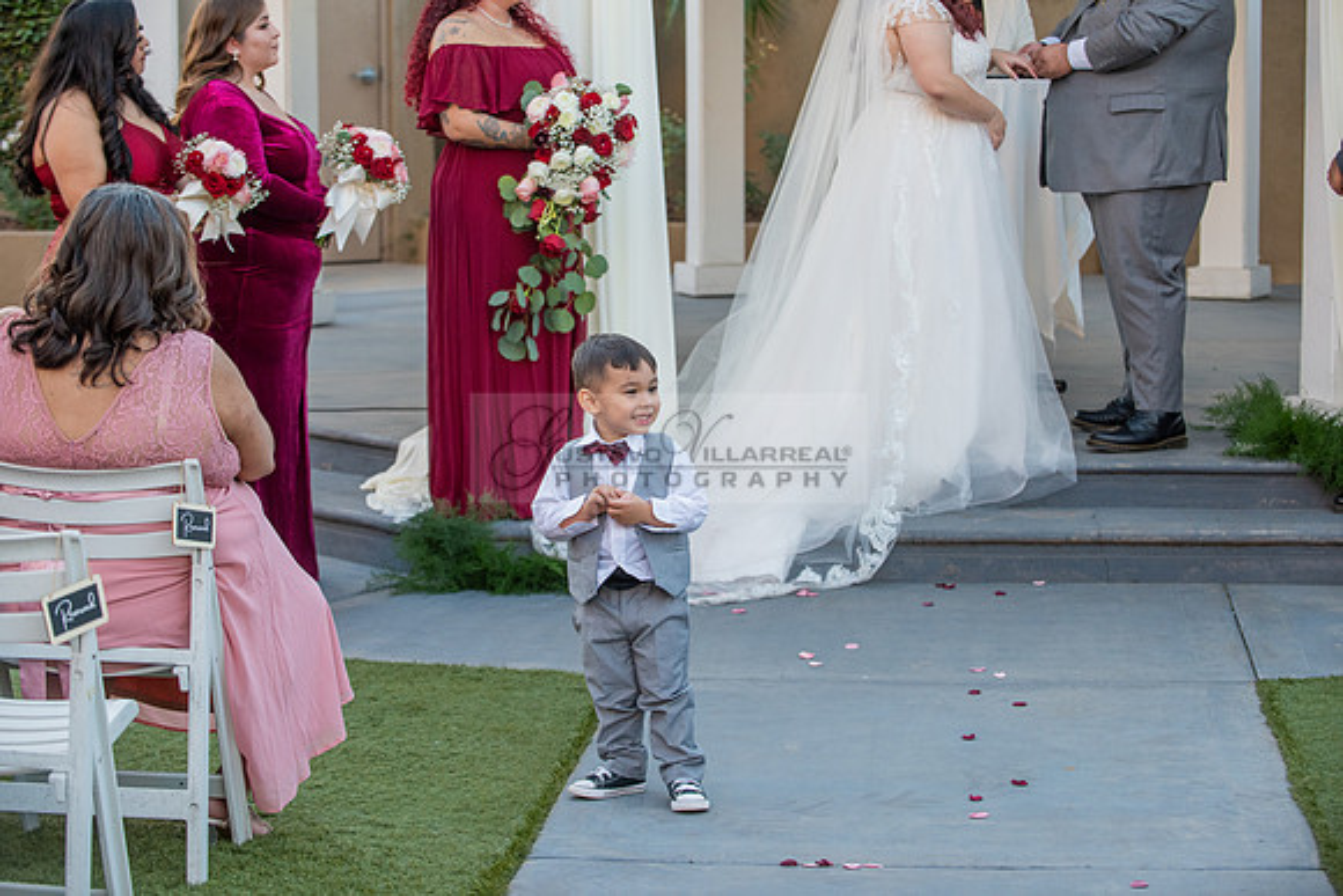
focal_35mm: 90
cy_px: 448
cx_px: 672
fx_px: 3358
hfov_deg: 22.6
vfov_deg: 15.2
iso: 800
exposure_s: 1/320
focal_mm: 90
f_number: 4
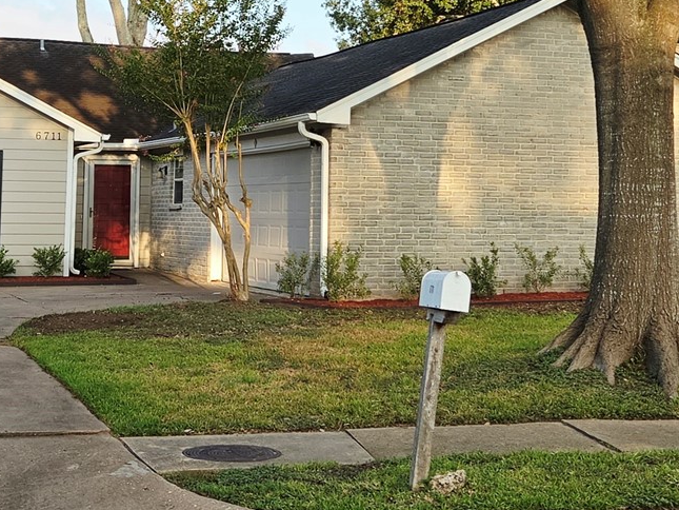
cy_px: 90
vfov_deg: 19.9
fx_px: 1432
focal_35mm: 73
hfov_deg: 26.7
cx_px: 325
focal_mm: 5.4
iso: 80
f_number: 1.8
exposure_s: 1/1090
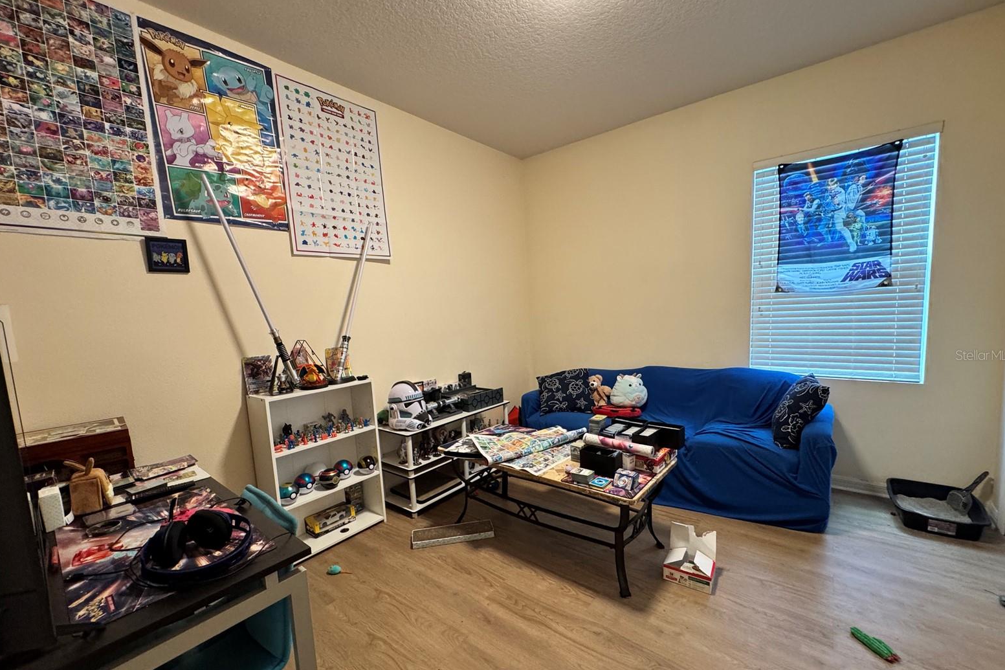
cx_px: 499
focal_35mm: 15
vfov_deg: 77.2
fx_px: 419
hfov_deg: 100.4
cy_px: 355
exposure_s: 1/42
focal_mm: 2.22
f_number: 2.2
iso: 320
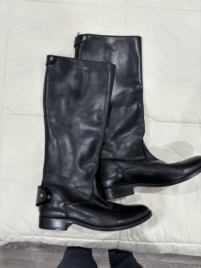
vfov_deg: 67.3
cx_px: 100
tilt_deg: -84.2
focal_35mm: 26
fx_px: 201
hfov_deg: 53.1
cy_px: 134
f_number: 1.6
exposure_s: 1/60
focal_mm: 5.96
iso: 160
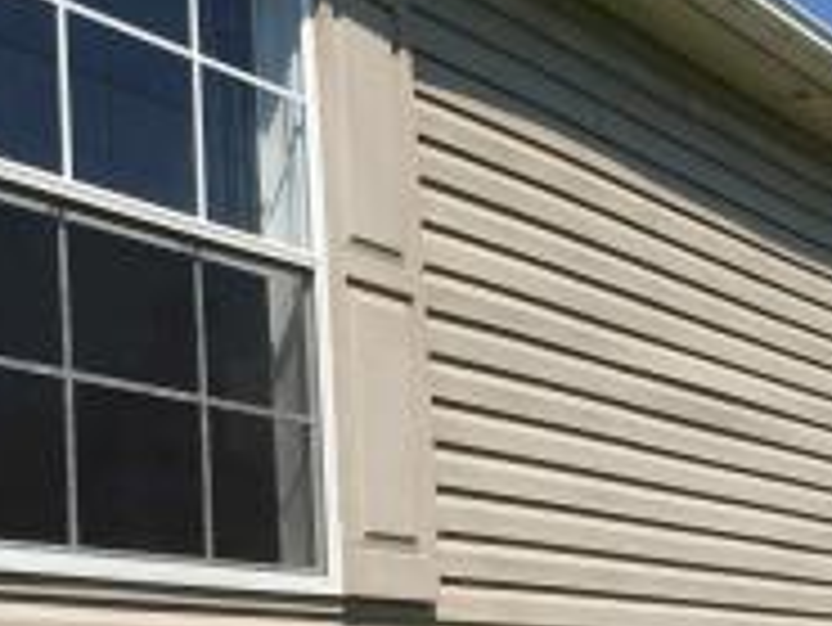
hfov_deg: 21.5
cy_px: 495
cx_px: 481
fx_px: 2189
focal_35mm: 91
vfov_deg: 16.1
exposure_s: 1/2326
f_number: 2.2
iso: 32
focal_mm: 4.15
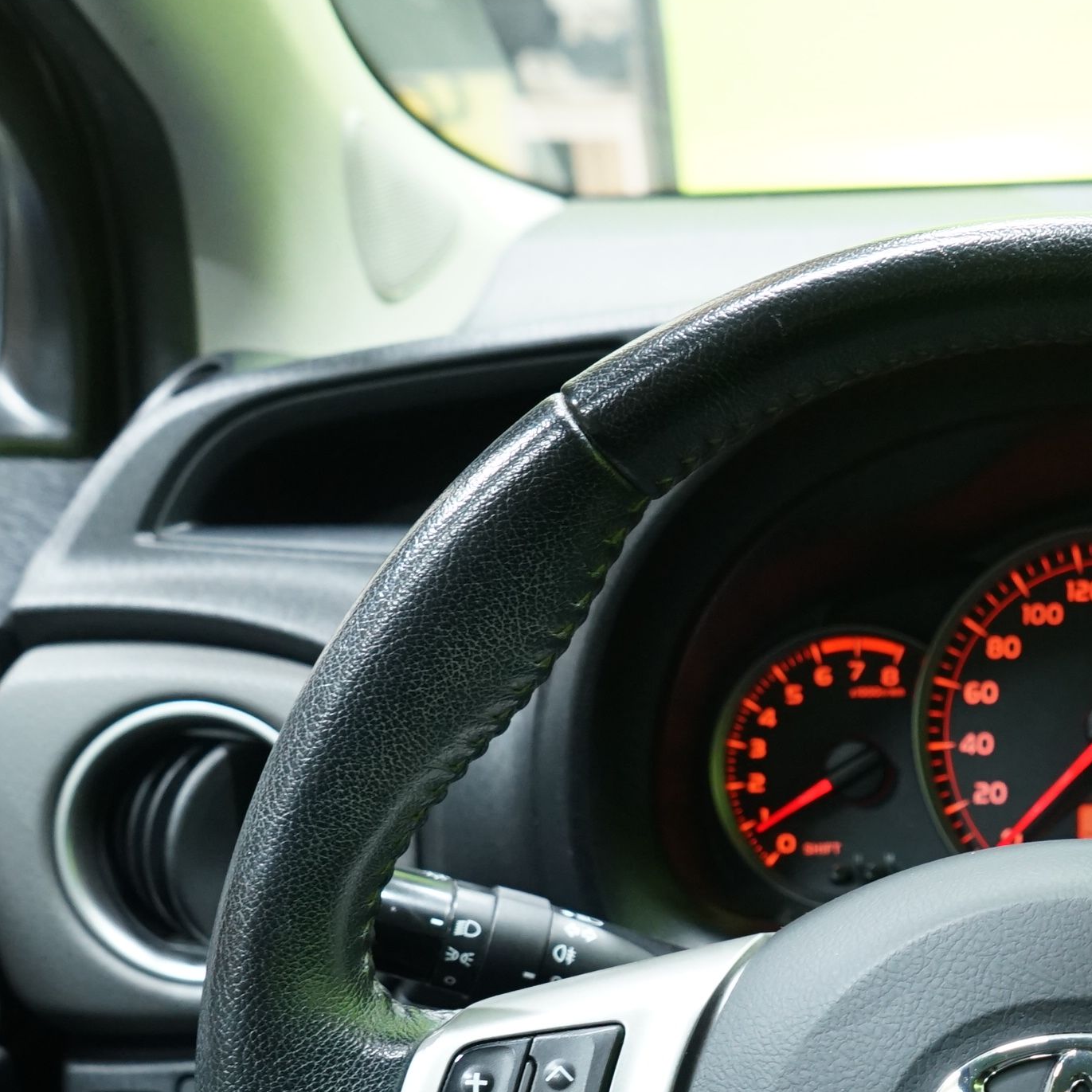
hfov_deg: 26.3
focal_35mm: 61
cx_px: 1159
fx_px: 2177
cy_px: 946
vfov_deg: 27.3
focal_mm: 25
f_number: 5
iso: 1600
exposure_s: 1/20
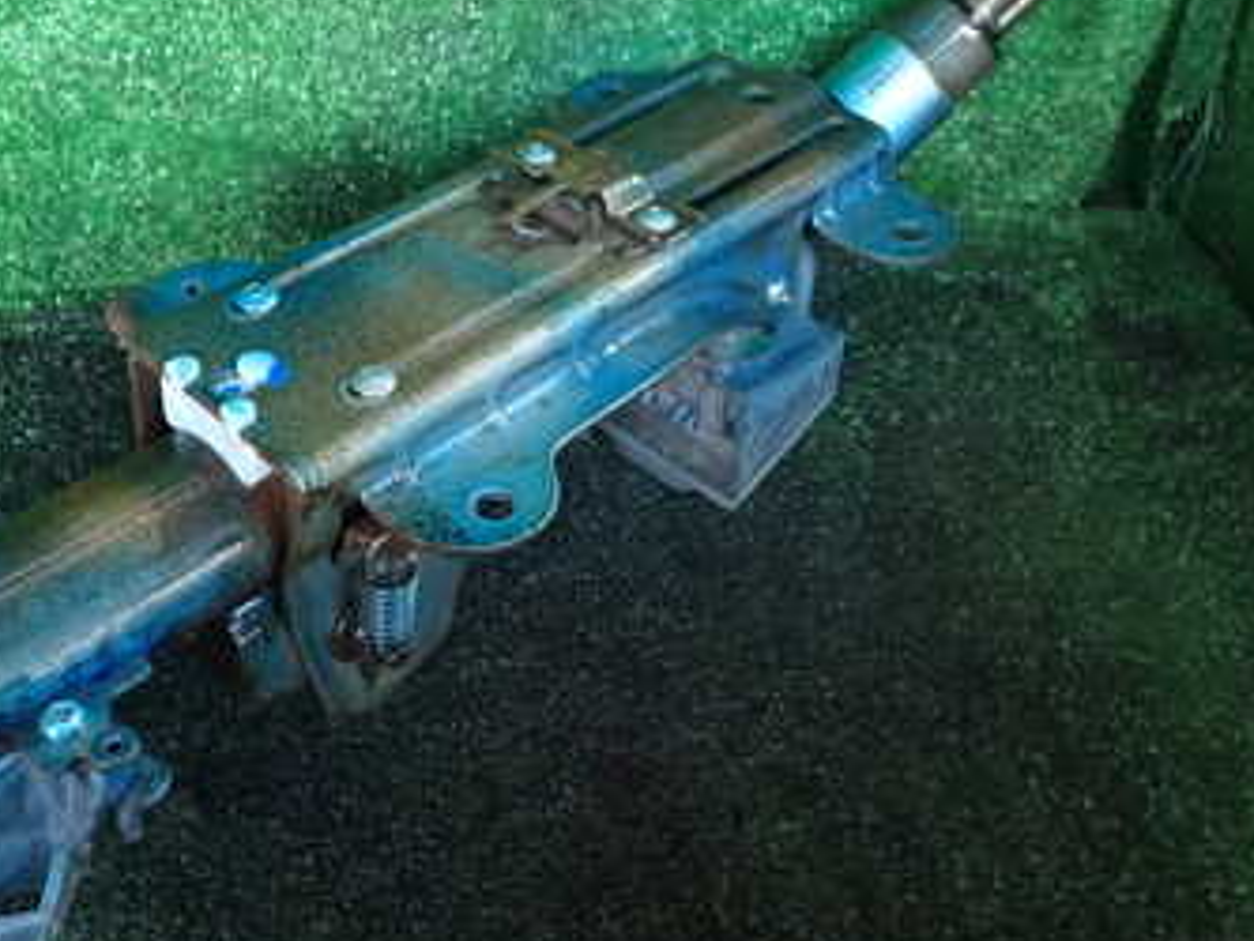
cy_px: 245
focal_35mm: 45
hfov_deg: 41.9
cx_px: 497
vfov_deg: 31.7
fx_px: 1631
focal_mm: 4.5
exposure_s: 1/25
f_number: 2
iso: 800
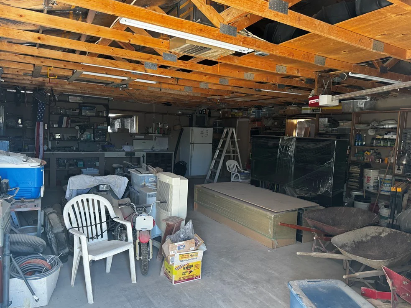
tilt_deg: -5.3
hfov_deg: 69.4
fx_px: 297
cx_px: 207
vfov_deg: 54.9
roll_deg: -3.0
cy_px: 158
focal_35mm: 25
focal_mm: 6.76
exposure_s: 1/121
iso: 200
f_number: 1.78
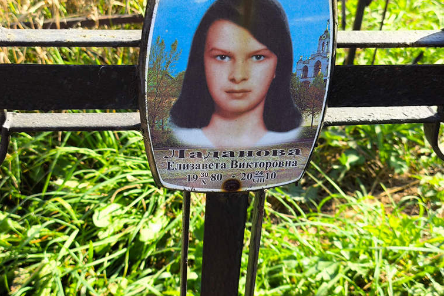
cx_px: 224
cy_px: 153
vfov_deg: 24.6
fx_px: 678
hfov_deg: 36.2
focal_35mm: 55
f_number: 1.7
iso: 50
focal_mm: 4.71
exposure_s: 1/369
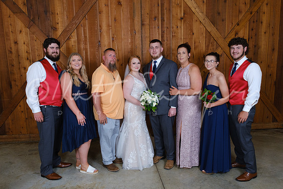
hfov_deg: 61.0
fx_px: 240
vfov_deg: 42.9
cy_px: 105
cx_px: 131
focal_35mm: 31
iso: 1600
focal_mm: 16
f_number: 4.5
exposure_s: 1/60
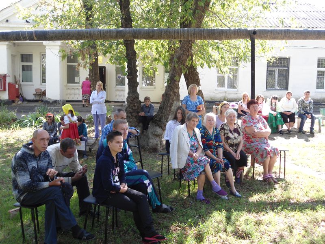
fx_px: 347
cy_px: 122
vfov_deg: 38.7
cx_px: 162
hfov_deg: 50.1
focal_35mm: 37
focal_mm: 6.7
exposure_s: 1/80
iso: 80
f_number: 3.2
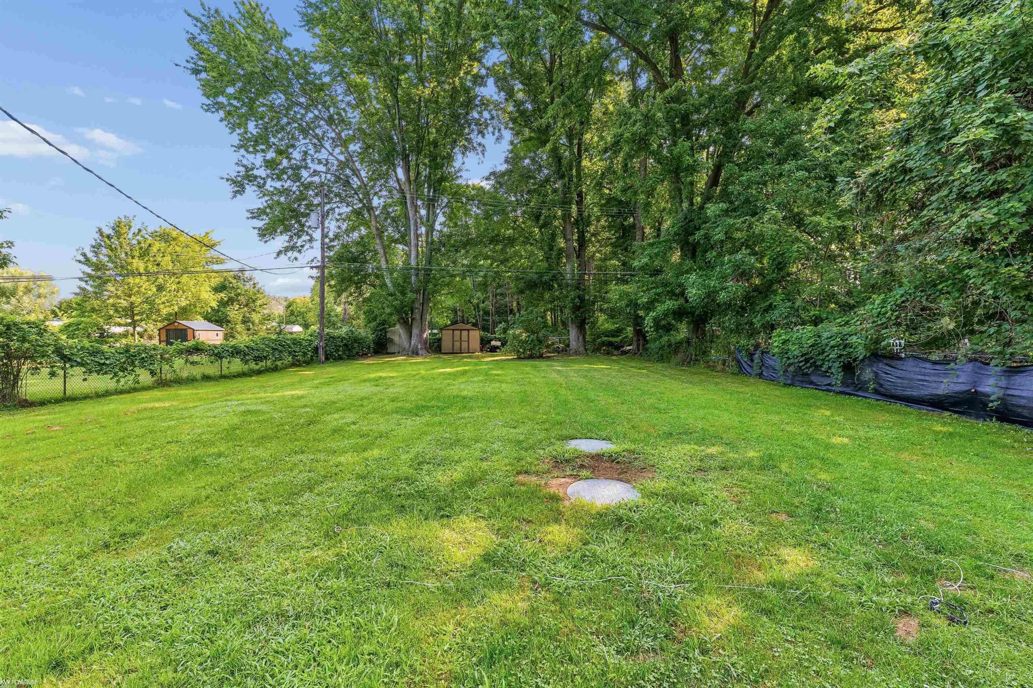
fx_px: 459
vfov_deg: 73.7
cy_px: 344
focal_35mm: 16
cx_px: 516
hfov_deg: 96.7
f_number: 10
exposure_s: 1/25
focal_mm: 16
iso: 200
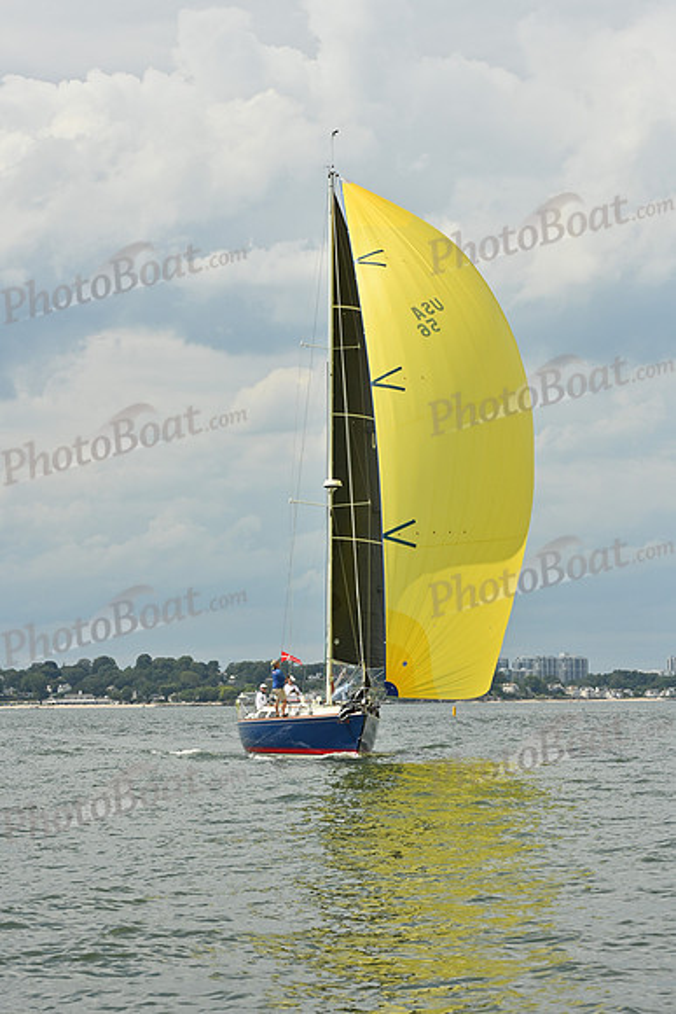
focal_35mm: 98
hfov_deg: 14.0
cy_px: 507
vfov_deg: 20.8
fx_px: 2758
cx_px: 338
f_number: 9
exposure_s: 1/1250
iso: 320
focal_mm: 98
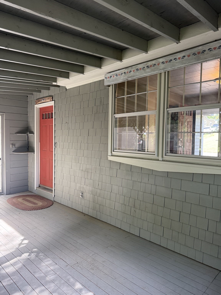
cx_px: 110
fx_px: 204
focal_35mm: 24
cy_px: 148
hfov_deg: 56.8
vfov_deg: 71.6
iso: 200
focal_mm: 6.76
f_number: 1.78
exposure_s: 1/100
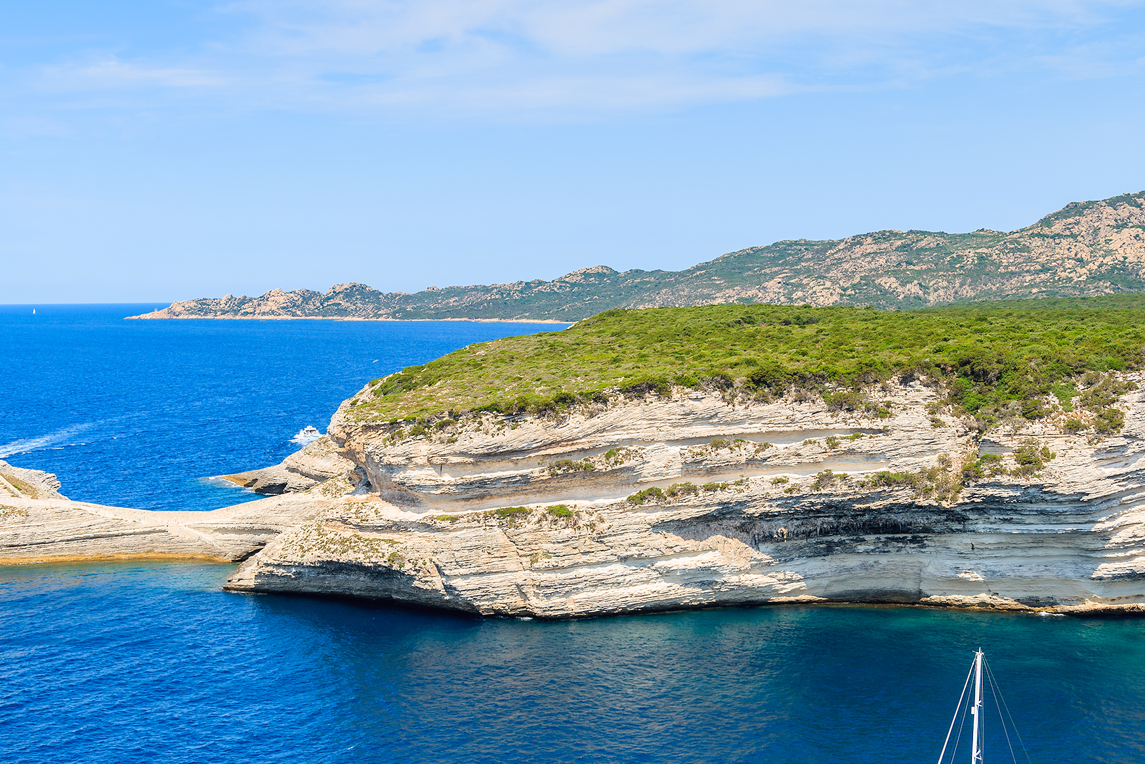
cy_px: 472
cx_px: 543
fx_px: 1749
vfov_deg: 24.6
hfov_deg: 36.2
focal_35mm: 55
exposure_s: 1/200
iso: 100
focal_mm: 32
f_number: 8
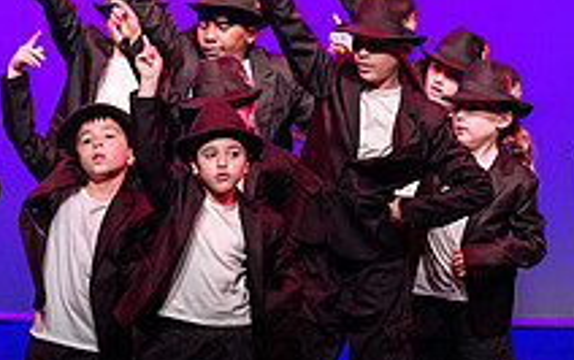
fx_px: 5763
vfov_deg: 3.6
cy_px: 166
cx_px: 156
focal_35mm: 368
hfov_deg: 5.7
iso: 1250
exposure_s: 1/320
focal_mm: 130
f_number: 2.8
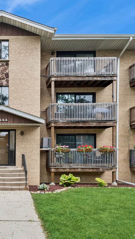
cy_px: 119
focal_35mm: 29
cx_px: 10
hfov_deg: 37.2
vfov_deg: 66.1
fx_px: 185
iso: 250
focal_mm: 12
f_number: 8
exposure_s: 1/400
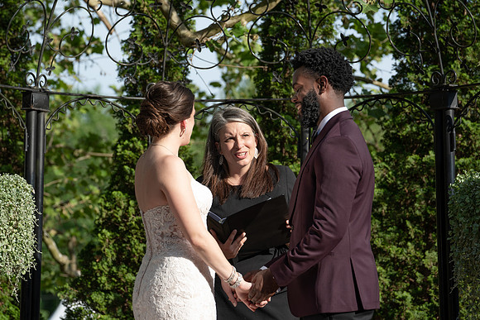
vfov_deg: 7.7
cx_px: 225
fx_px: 2374
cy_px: 162
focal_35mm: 178
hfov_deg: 11.5
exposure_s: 1/200
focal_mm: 162
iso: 50
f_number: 5.6
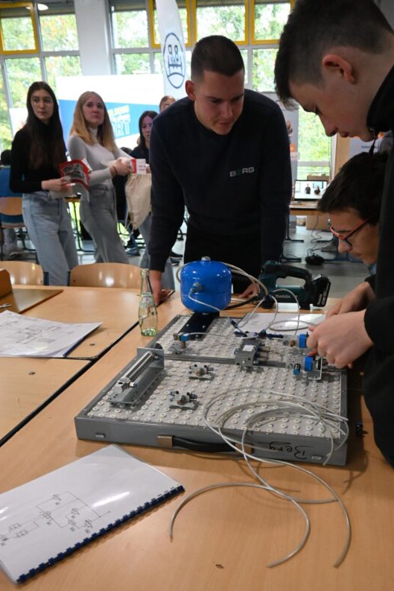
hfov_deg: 42.1
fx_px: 509
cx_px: 238
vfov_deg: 59.6
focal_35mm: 31
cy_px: 366
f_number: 4
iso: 5600
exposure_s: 1/200
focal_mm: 16
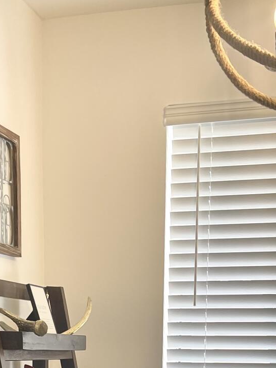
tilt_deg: -10.0
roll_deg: -0.7
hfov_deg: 20.4
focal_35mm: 72
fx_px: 765
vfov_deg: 23.7
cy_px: 484
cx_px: 107
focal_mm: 5.1
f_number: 1.6
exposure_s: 1/120
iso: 125
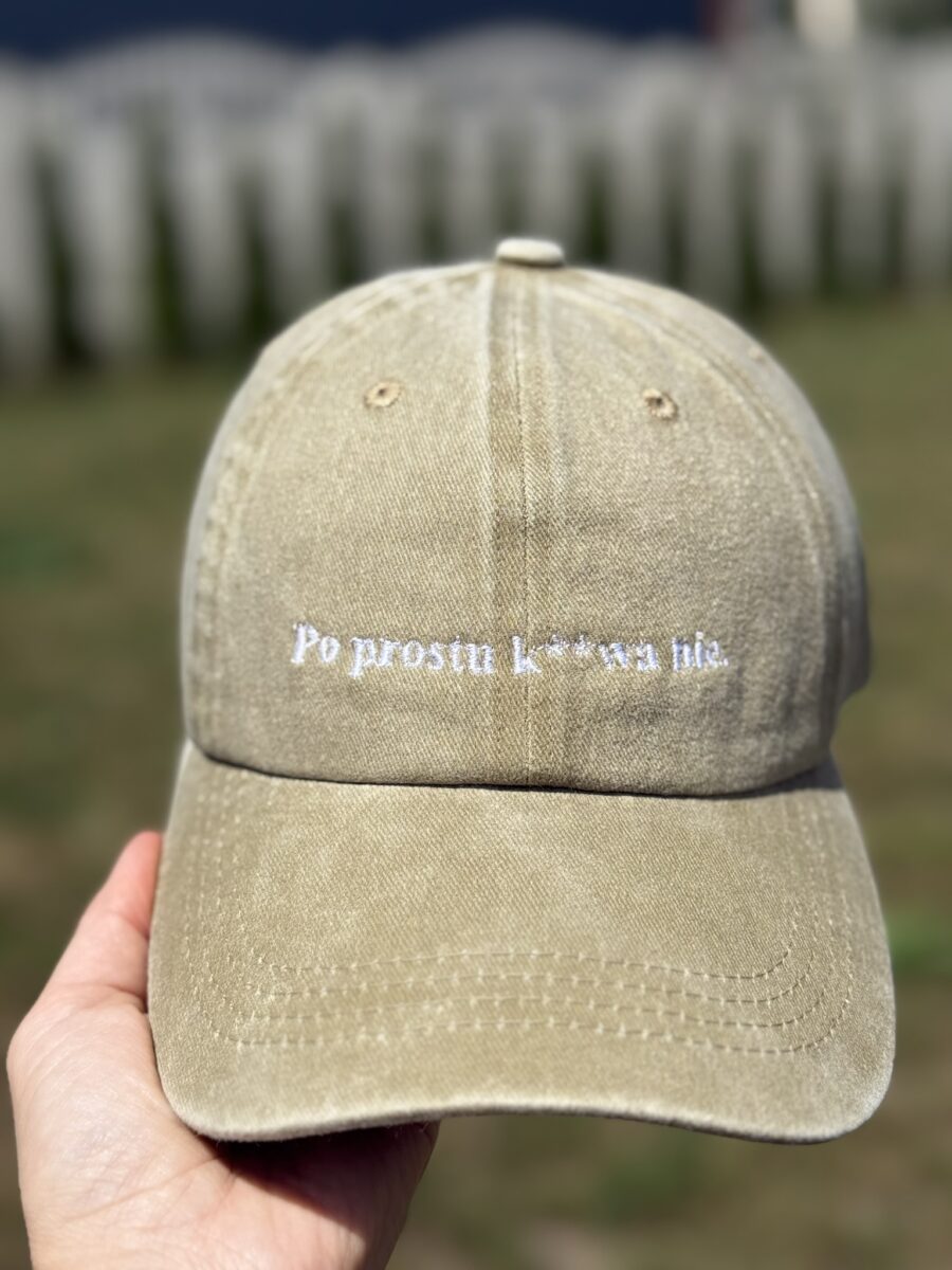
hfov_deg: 30.3
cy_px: 635
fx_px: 1760
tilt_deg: -16.3
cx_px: 476
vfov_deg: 39.7
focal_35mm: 48
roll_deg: +1.6
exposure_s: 1/9901
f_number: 1.78
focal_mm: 6.76
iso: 64
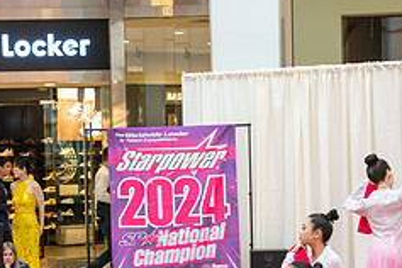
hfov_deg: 16.1
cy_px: 276
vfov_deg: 10.7
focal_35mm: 127
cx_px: 146
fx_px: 1418
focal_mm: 52
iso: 2000
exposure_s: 1/80
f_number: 8
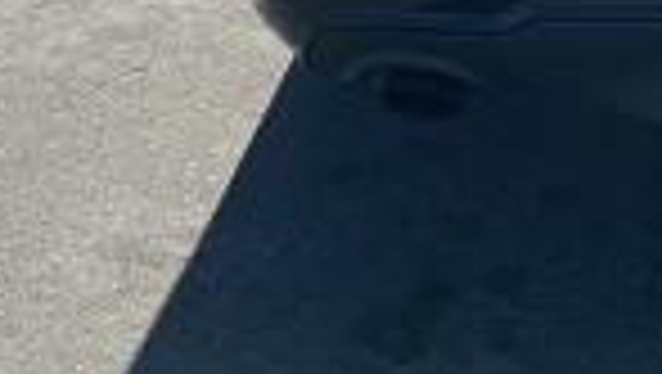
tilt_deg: -13.5
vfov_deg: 11.8
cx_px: 707
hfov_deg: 21.0
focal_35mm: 97
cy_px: -225
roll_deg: -1.2
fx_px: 1704
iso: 50
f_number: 1.5
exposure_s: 1/2762
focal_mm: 5.7
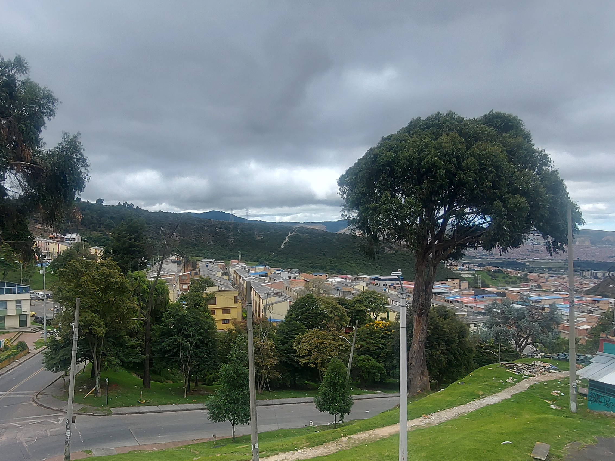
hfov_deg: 73.2
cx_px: 248
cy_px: 267
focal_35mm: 23
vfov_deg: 58.6
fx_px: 409
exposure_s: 1/885
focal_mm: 1.74
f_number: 2.2
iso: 50
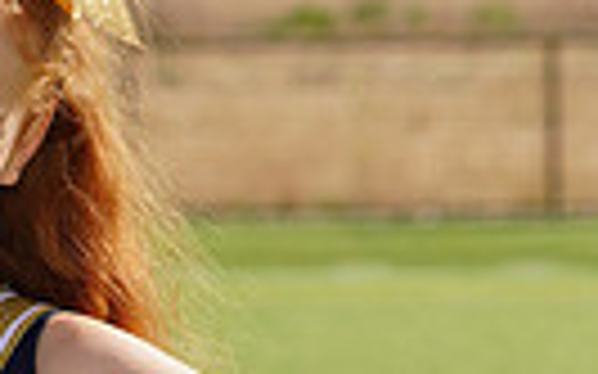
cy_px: 527
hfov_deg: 3.0
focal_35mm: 692
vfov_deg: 1.9
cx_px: -171
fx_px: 11273
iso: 100
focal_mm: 156
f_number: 10
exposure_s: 1/250
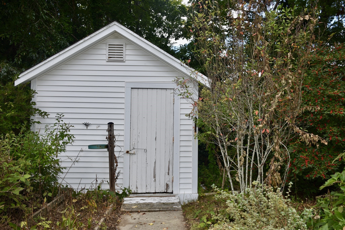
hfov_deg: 53.1
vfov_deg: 36.9
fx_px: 345
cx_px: 172
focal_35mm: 36
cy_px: 115
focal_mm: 24
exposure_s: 1/250
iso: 100
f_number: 5
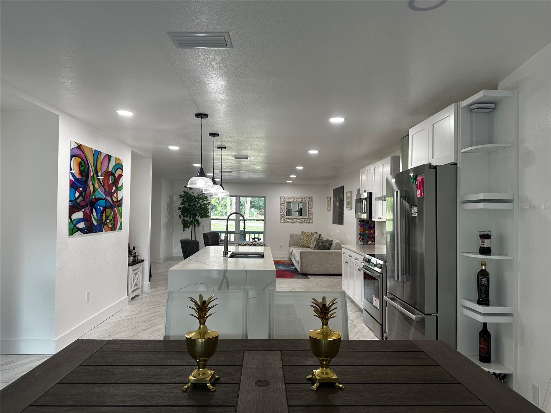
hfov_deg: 71.6
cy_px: 206
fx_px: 382
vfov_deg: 56.8
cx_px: 276
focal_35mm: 24
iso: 160
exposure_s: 1/120
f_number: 1.78
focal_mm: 6.86
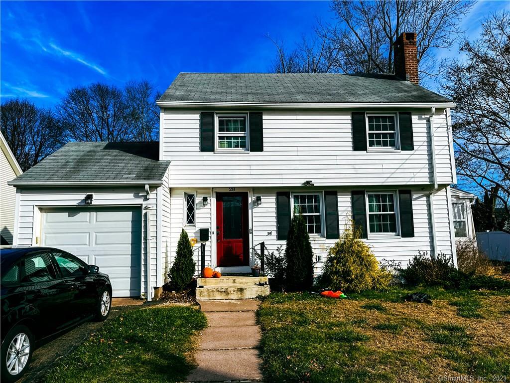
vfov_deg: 53.1
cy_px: 192
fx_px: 383
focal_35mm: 26
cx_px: 255
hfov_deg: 67.3
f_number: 1.6
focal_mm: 5.1
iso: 50
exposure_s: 1/5300
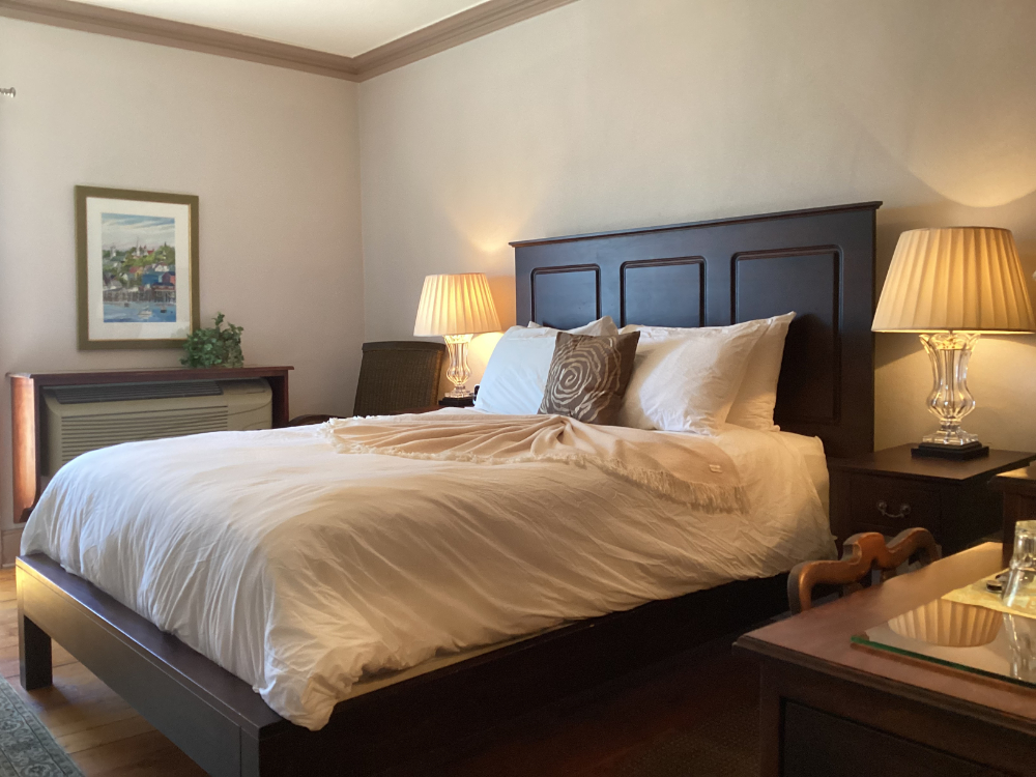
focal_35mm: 31
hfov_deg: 58.4
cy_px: 388
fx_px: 928
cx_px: 518
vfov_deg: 45.4
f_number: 2.4
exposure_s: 1/60
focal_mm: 3.3
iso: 200
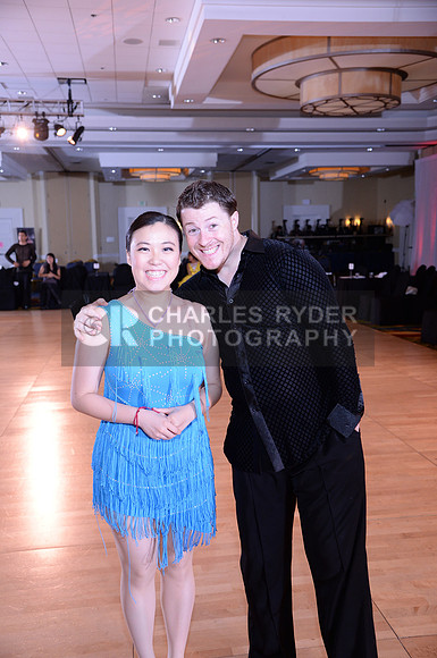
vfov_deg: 50.8
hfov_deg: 35.0
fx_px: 694
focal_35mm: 38
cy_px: 329
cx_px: 218
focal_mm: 38
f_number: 4.5
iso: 1250
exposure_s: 1/250
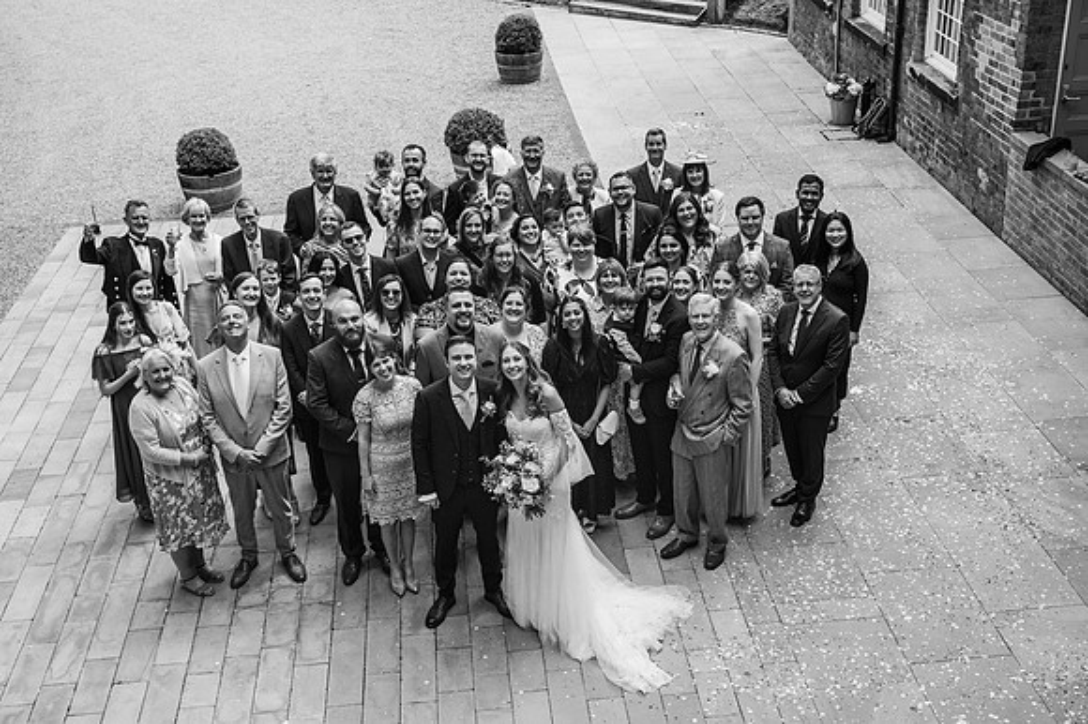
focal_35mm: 43
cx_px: 544
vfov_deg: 31.2
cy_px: 362
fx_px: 1299
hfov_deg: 45.5
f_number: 4.5
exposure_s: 1/400
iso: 100
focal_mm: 43
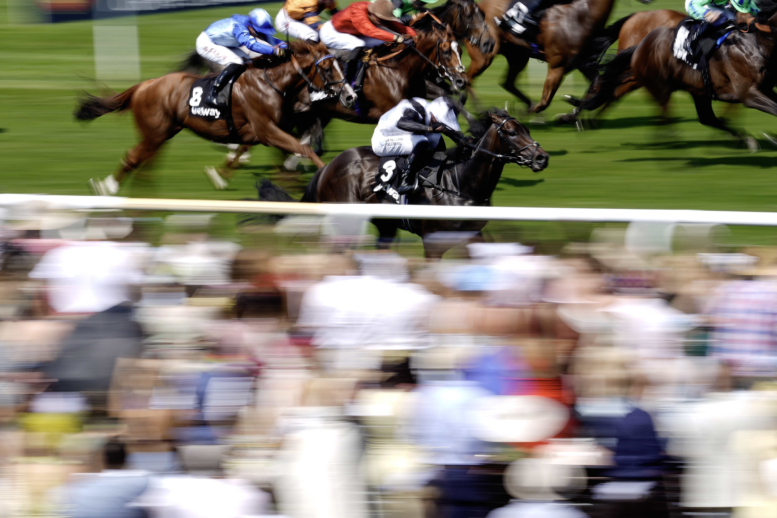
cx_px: 388
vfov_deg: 4.6
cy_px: 259
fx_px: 6474
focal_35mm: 300
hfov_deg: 6.9
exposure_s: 1/30
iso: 125
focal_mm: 300
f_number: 22
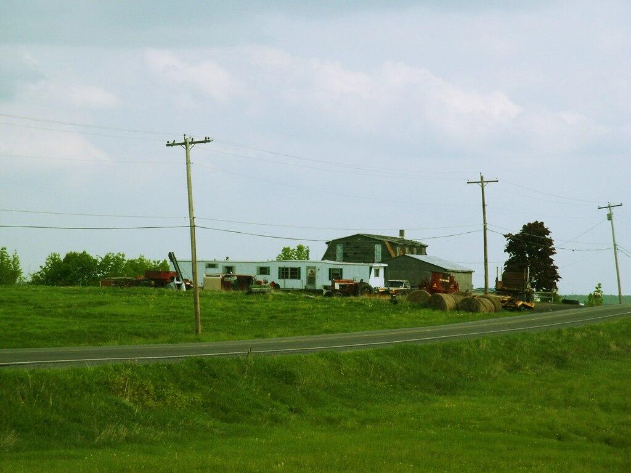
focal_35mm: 138
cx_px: 316
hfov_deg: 14.3
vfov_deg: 10.7
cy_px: 236
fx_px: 2516
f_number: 8
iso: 64
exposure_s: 1/350
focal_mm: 28.13
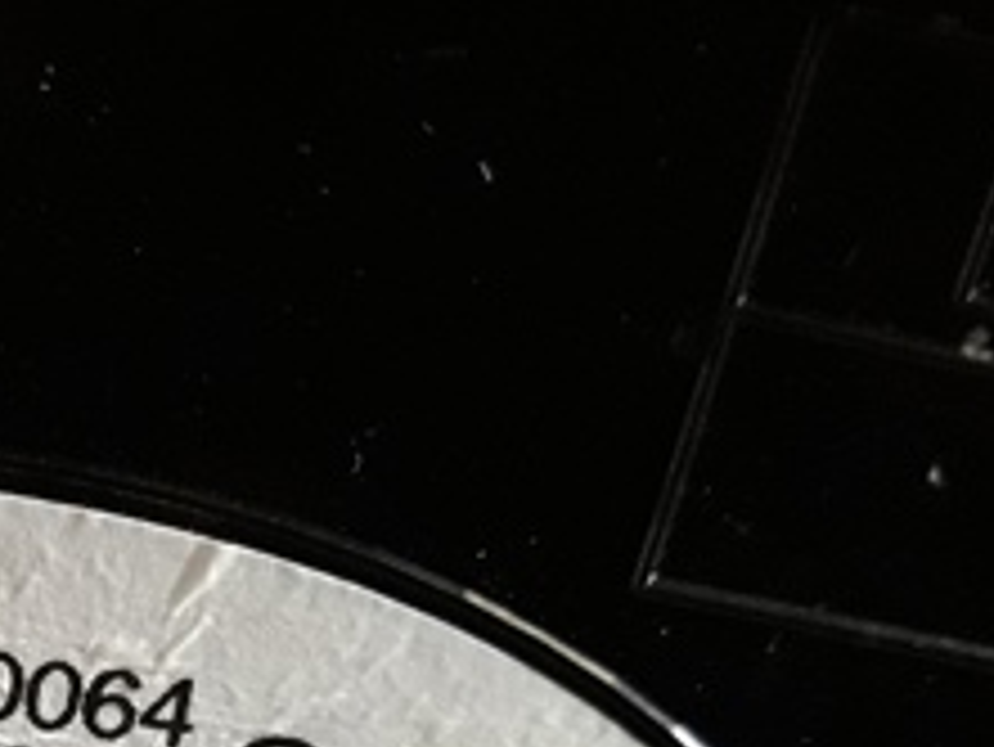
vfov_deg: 17.1
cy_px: 986
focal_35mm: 81
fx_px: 2327
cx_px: -175
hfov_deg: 22.4
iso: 400
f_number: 1.9
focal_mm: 3.7
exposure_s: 1/17
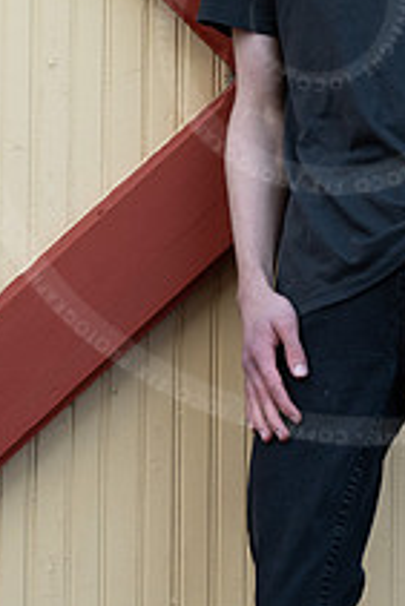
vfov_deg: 7.8
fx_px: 4447
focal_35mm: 264
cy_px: 72
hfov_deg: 5.2
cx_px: 342
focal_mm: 83
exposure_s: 1/320
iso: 500
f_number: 3.2
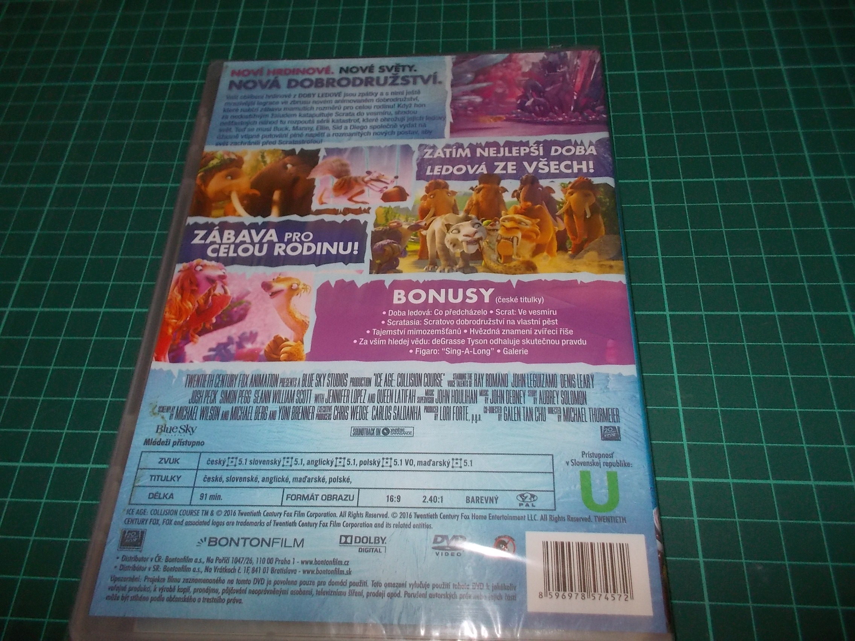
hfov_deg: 61.7
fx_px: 716
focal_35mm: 29
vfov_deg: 48.2
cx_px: 428
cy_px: 320
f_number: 3.3
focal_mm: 4.1
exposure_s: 1/30
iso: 200
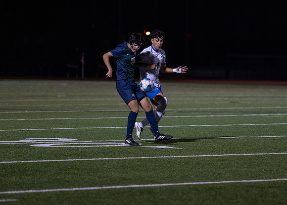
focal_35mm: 239
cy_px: 104
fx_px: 1946
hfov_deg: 8.4
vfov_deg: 6.0
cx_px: 177
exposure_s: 1/1000
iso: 2500
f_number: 2.8
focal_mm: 182
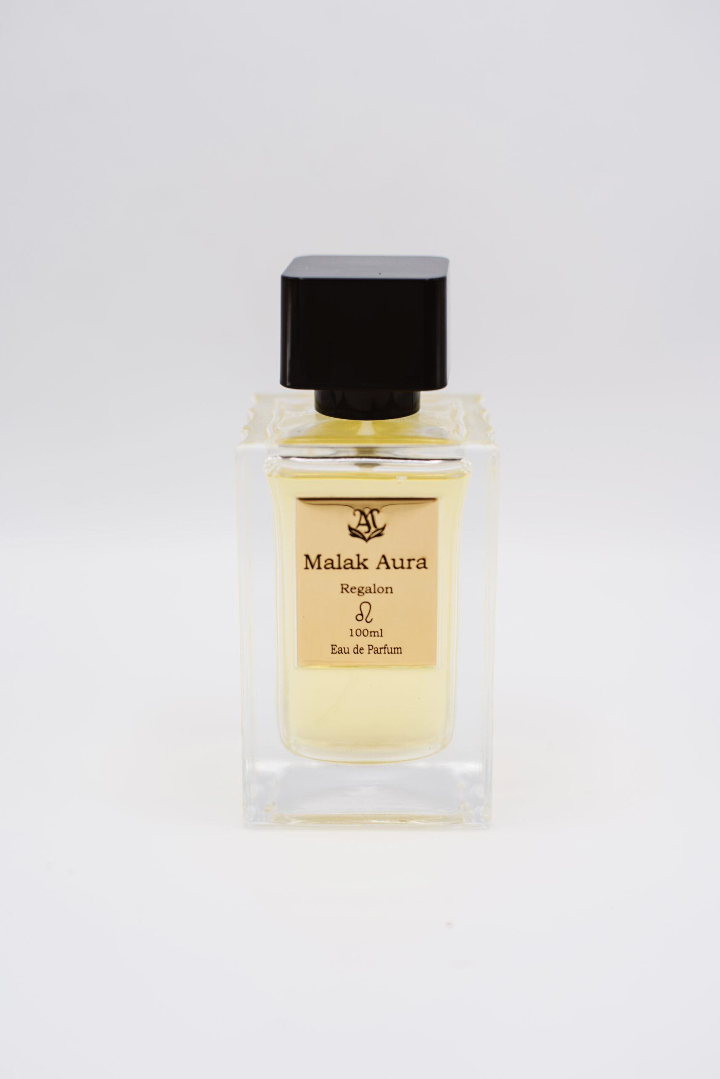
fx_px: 1498
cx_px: 360
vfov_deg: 39.6
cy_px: 540
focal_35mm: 50
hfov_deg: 27.0
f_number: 2.2
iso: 50
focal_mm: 50
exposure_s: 1/250
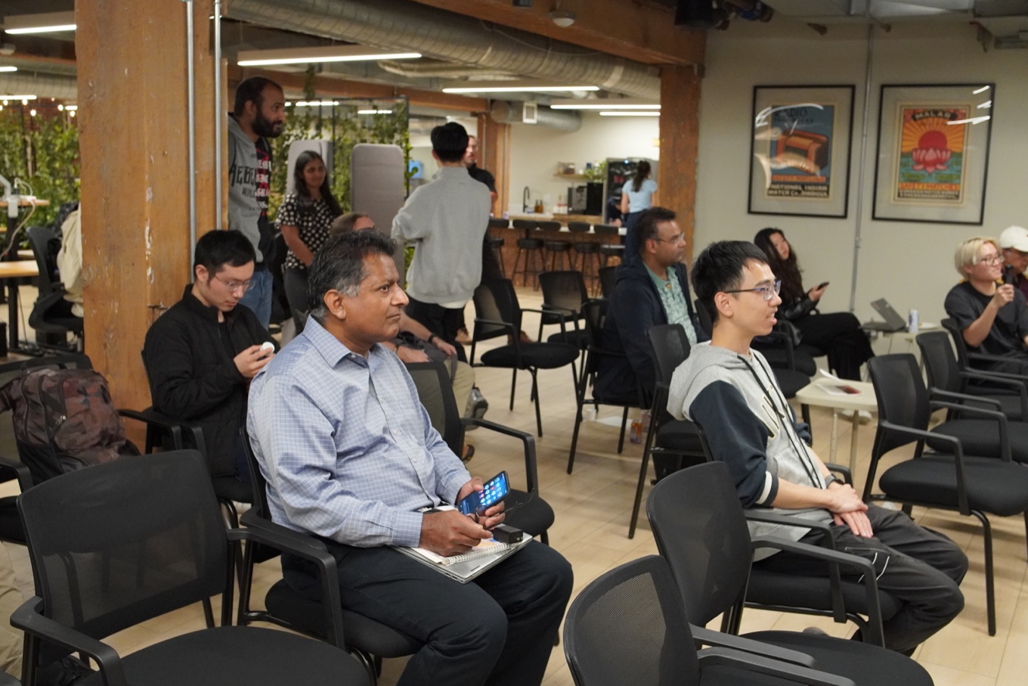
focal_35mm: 36
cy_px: 345
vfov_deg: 37.4
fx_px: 1014
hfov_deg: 53.8
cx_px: 518
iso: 4000
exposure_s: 1/160
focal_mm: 23
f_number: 4
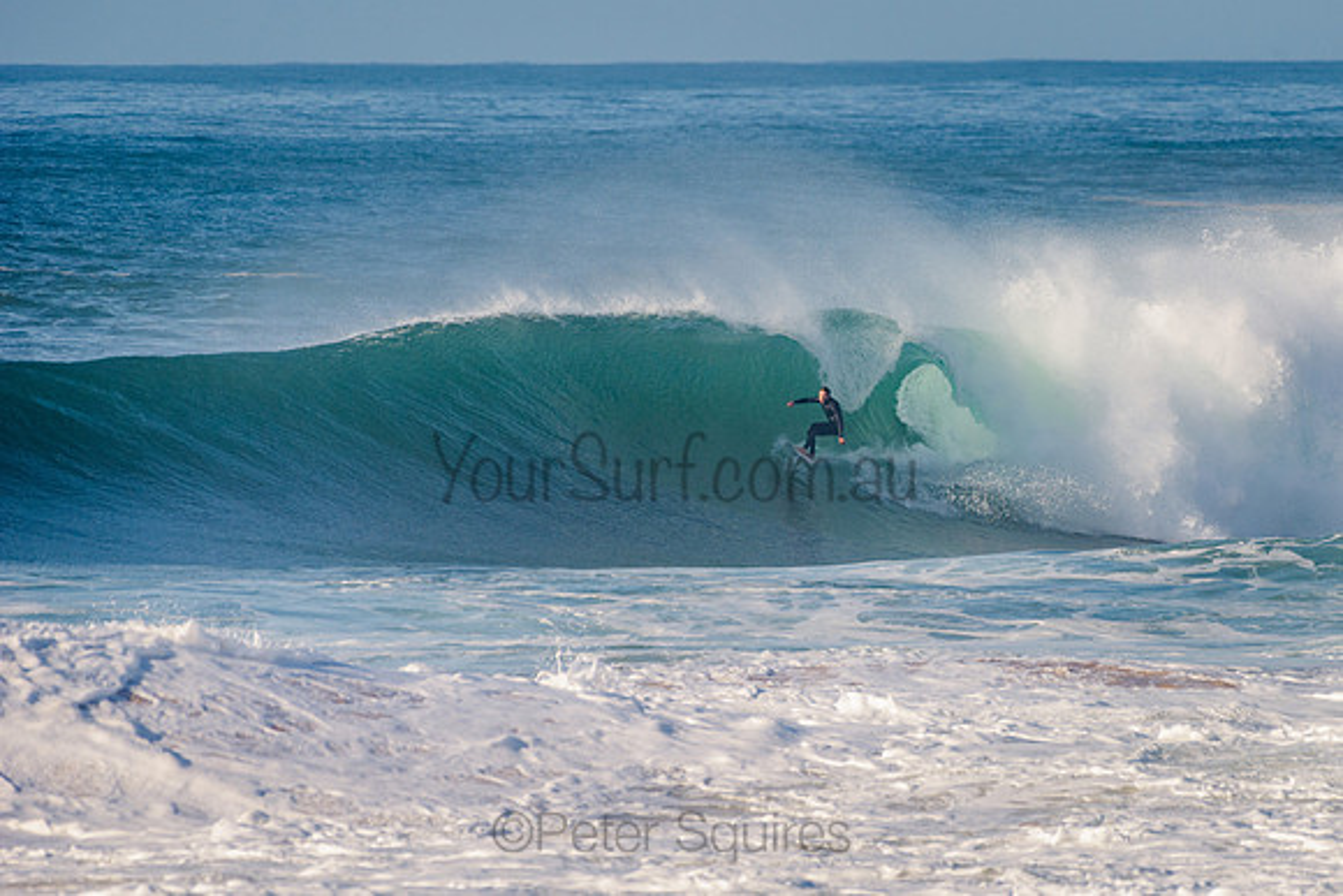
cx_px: 822
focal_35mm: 612
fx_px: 22842
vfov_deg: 2.2
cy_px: 434
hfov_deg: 3.4
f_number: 5.6
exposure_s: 1/1600
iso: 140
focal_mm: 500
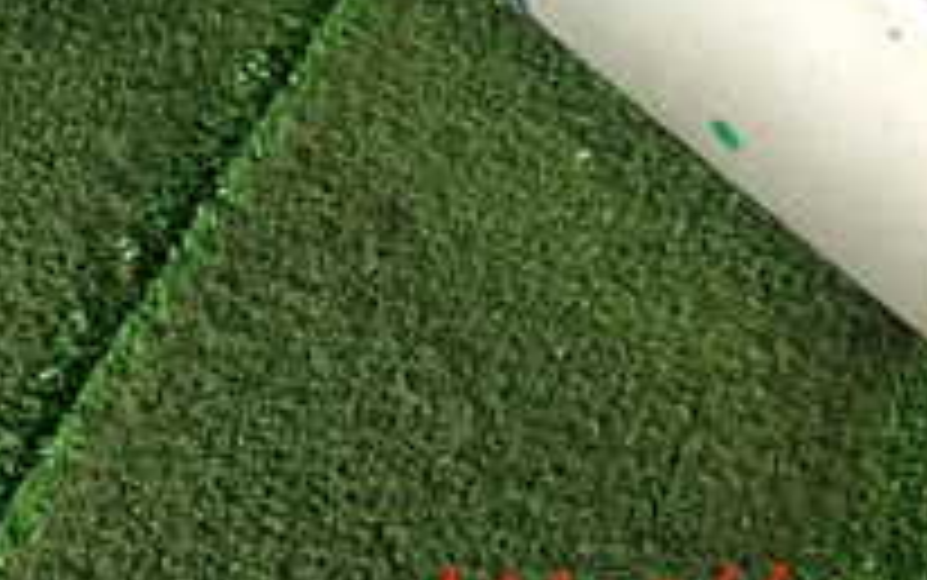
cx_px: 108
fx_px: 1946
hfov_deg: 26.0
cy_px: -342
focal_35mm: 77
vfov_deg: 15.4
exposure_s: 1/60
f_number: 2
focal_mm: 4.5
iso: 160
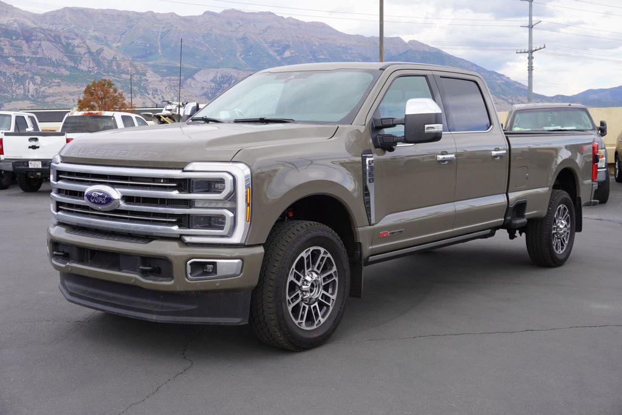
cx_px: 311
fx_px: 778
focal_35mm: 45
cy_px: 208
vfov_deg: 29.9
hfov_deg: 43.6
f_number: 7.1
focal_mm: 30
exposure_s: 1/100
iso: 100
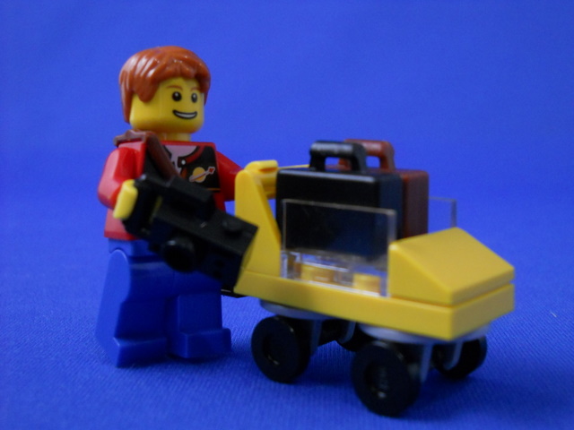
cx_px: 287
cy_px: 215
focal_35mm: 48
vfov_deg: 30.3
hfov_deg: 39.7
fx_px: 796
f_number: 3.3
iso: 400
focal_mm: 7.88
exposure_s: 1/10
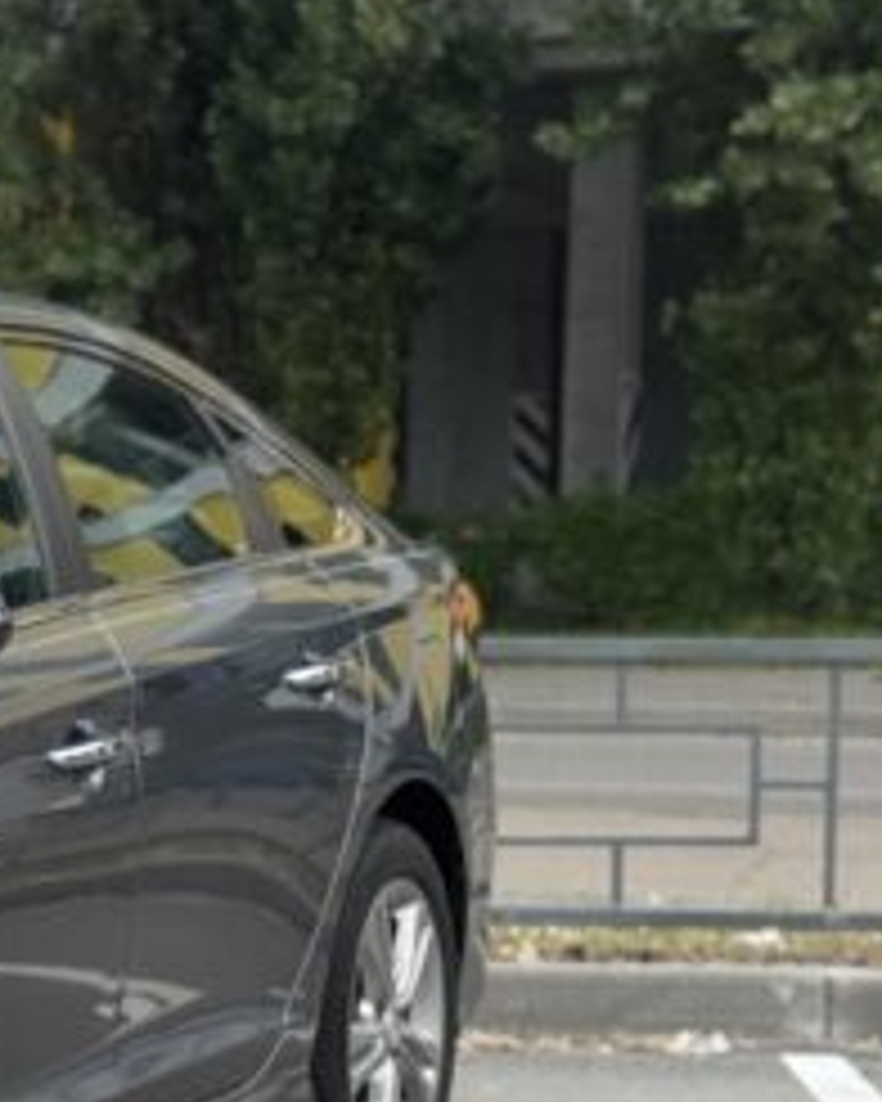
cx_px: -788
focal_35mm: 147
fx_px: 4797
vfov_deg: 13.0
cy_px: 891
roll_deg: +0.6
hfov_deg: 9.9
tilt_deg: -6.1
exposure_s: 1/1458
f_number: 1.78
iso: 64
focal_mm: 6.76
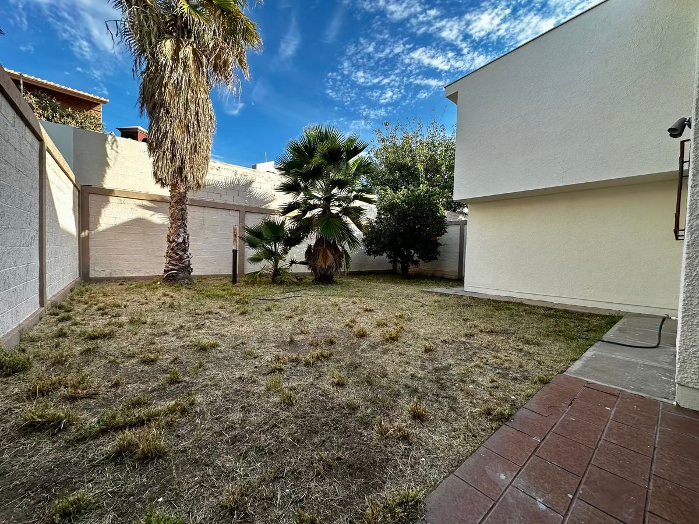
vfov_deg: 85.7
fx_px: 283
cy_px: 262
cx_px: 350
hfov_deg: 102.1
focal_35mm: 14
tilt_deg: -1.9
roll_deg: -1.4
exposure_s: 1/261
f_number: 2.2
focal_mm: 2.22
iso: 40
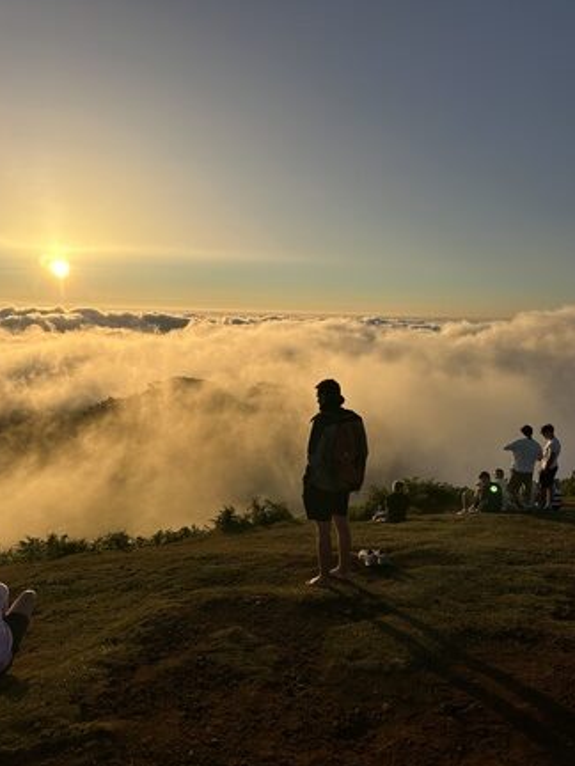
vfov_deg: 69.4
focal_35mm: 25
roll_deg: -2.4
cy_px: 383
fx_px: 554
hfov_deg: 54.9
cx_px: 284
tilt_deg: -6.4
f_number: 1.78
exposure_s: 1/6623
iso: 80
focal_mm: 6.86
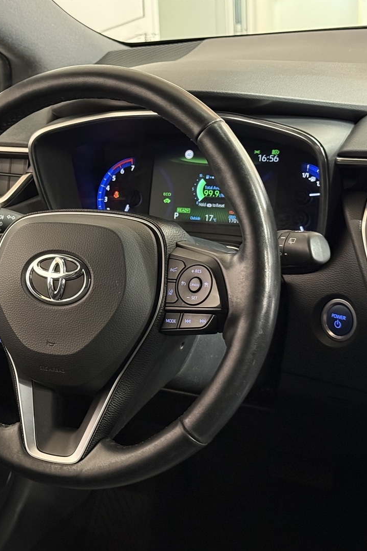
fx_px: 1025
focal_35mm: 67
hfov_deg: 19.8
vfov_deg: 30.1
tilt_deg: -20.4
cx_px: 20
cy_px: 275
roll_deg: +7.2
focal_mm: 6.76
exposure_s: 1/26
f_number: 1.78
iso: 800
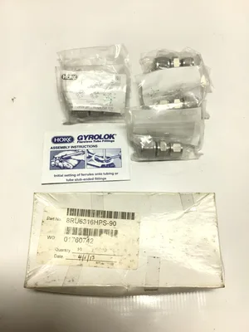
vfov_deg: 58.4
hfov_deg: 45.4
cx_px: 124
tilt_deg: -69.5
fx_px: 297
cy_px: 166
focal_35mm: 31
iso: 25
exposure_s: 1/252
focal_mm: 3.3
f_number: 2.4
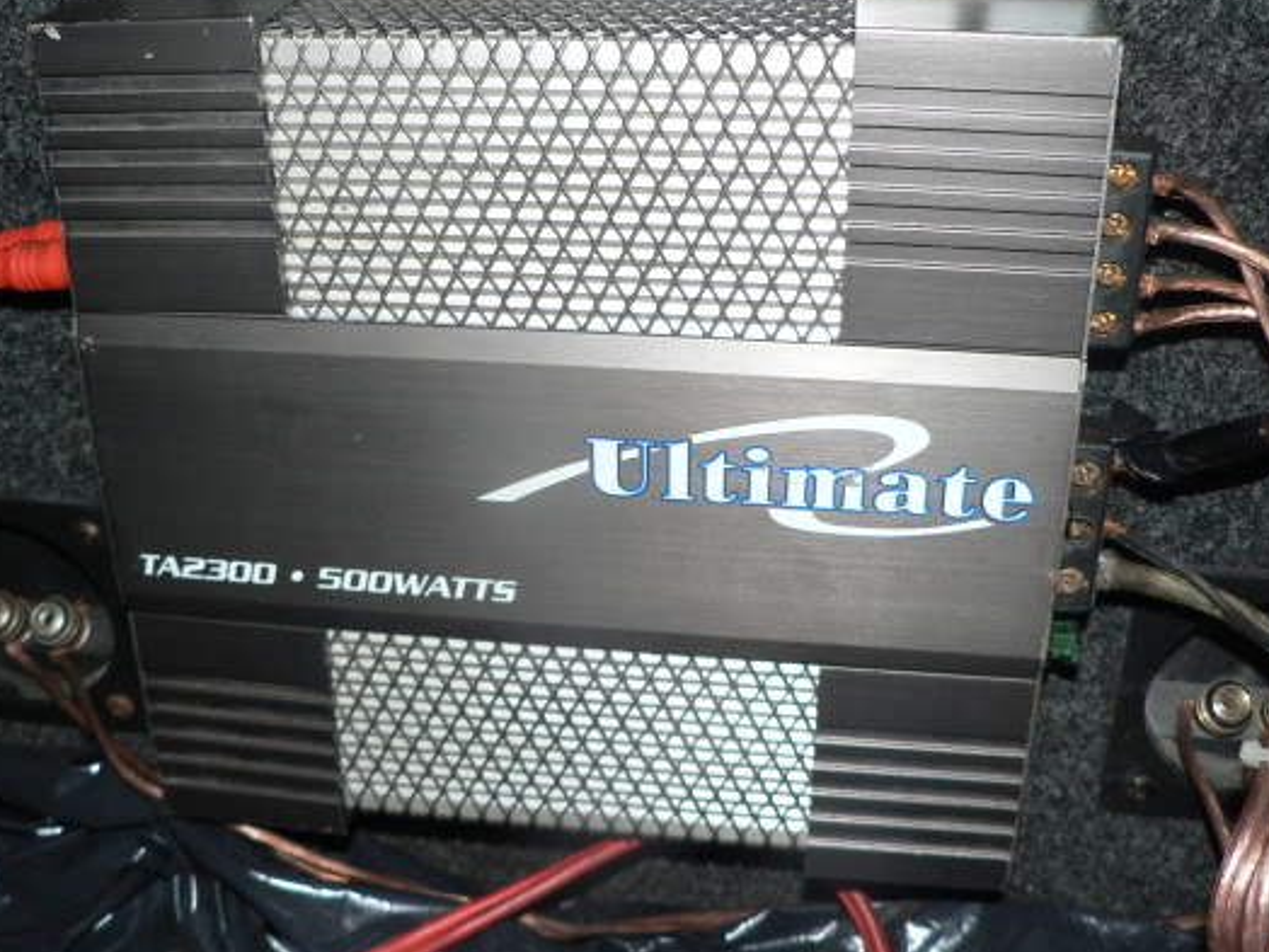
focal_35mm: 44
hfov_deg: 42.9
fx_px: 1613
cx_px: 564
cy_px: 506
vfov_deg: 32.9
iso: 100
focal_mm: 6
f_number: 2.8
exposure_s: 1/60
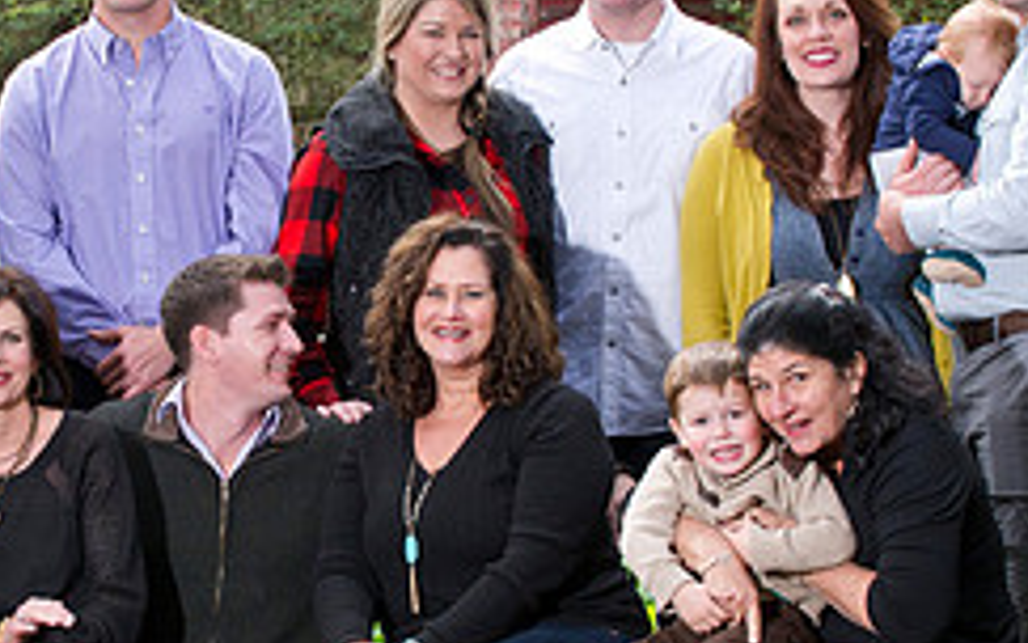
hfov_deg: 10.5
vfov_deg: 6.6
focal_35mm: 199
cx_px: 228
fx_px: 5577
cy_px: 355
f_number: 7.1
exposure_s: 1/125
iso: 1250
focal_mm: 82
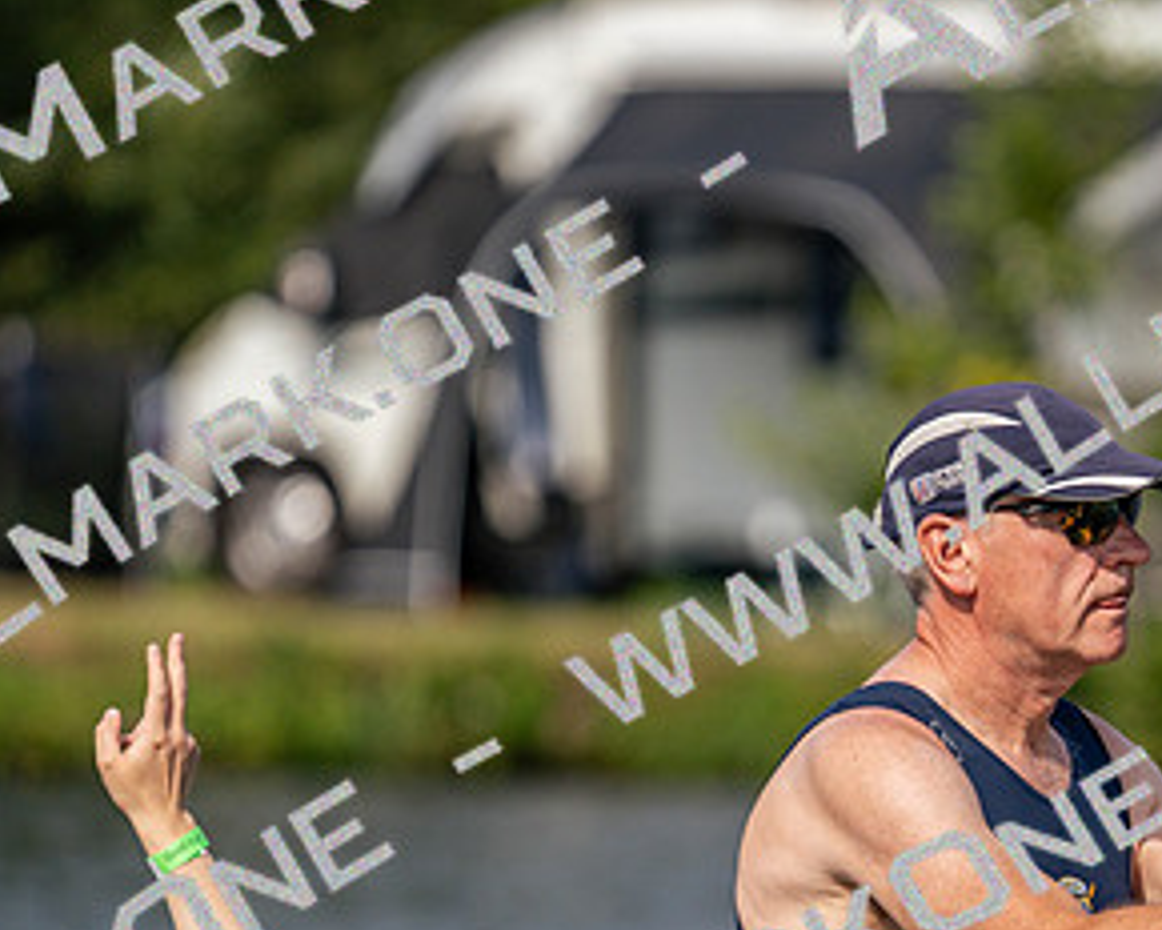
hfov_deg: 2.6
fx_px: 25655
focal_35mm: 746
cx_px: 1062
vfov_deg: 2.1
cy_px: 736
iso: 200
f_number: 6.3
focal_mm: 397
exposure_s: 1/1600
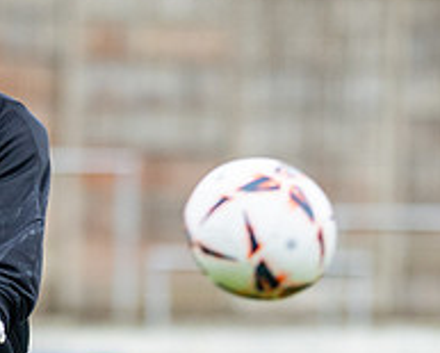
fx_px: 9599
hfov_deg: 2.6
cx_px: 103
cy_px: 391
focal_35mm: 736
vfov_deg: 2.1
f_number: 1.8
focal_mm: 135
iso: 400
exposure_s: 1/2000
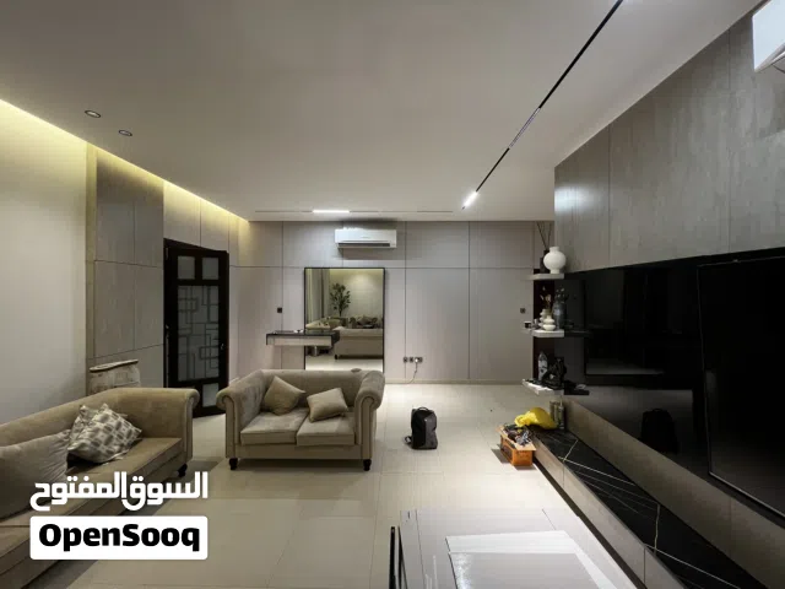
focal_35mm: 13
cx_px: 392
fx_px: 295
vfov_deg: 89.9
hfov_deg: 106.2
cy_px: 294
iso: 160
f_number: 1.8
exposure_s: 1/50
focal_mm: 1.57
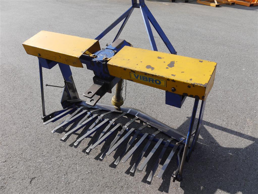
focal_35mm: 28
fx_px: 209
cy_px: 97
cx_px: 129
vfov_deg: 49.8
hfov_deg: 63.4
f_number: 6.3
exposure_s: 1/400
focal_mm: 14
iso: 160
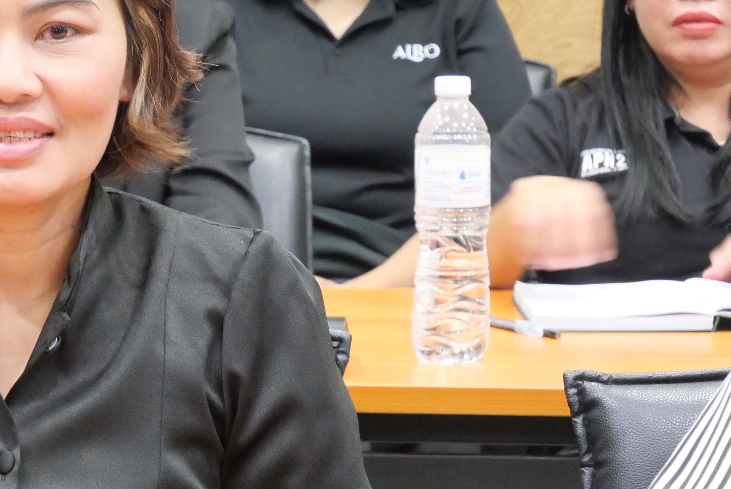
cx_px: -39
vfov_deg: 5.9
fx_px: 4714
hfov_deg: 8.8
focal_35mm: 232
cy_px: 184
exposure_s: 1/20
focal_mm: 50
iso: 3200
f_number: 5.6
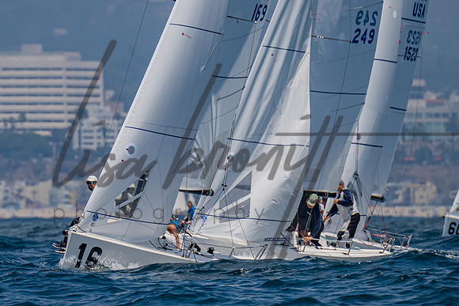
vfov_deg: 1.6
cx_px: 178
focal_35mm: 876
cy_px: 207
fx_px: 11176
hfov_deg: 2.4
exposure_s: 1/2500
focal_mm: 400
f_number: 6.3
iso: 400
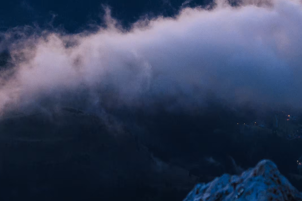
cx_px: 201
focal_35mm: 168
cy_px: -132
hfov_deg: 12.2
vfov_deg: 8.0
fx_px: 1409
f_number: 4
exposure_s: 1/15
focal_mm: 50
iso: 400
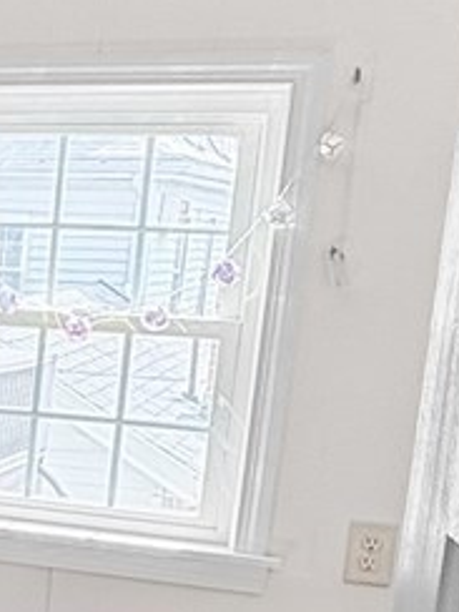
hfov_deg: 14.3
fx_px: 1556
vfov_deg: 21.8
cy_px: 527
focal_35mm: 88
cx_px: -429
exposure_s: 1/140
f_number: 2.2
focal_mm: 2.22
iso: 80
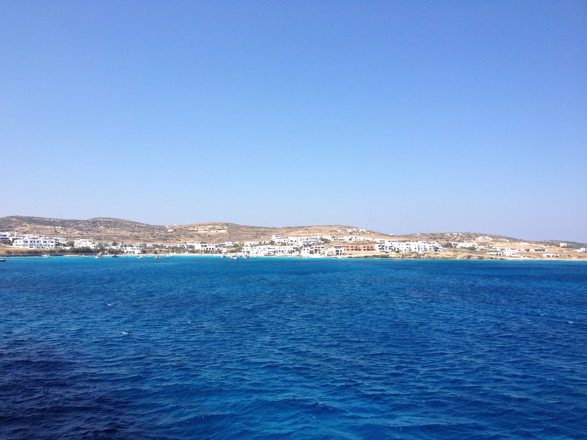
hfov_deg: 52.6
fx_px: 594
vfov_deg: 40.7
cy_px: 220
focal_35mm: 35
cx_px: 294
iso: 50
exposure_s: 1/1623
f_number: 2.4
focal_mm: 4.28
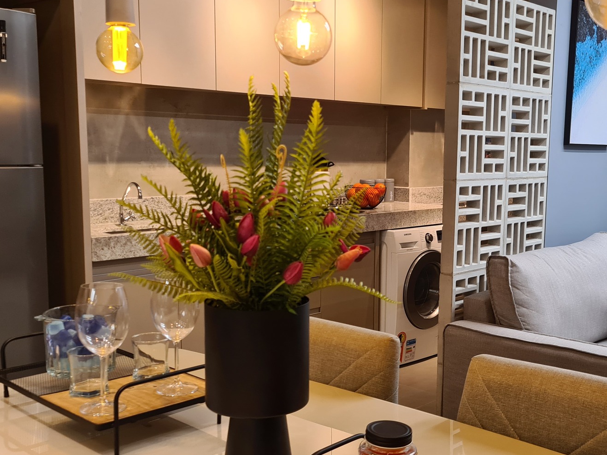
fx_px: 789
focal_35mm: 45
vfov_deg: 32.2
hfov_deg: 41.6
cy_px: 252
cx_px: 393
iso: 160
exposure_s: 1/60
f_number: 1.8
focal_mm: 5.4
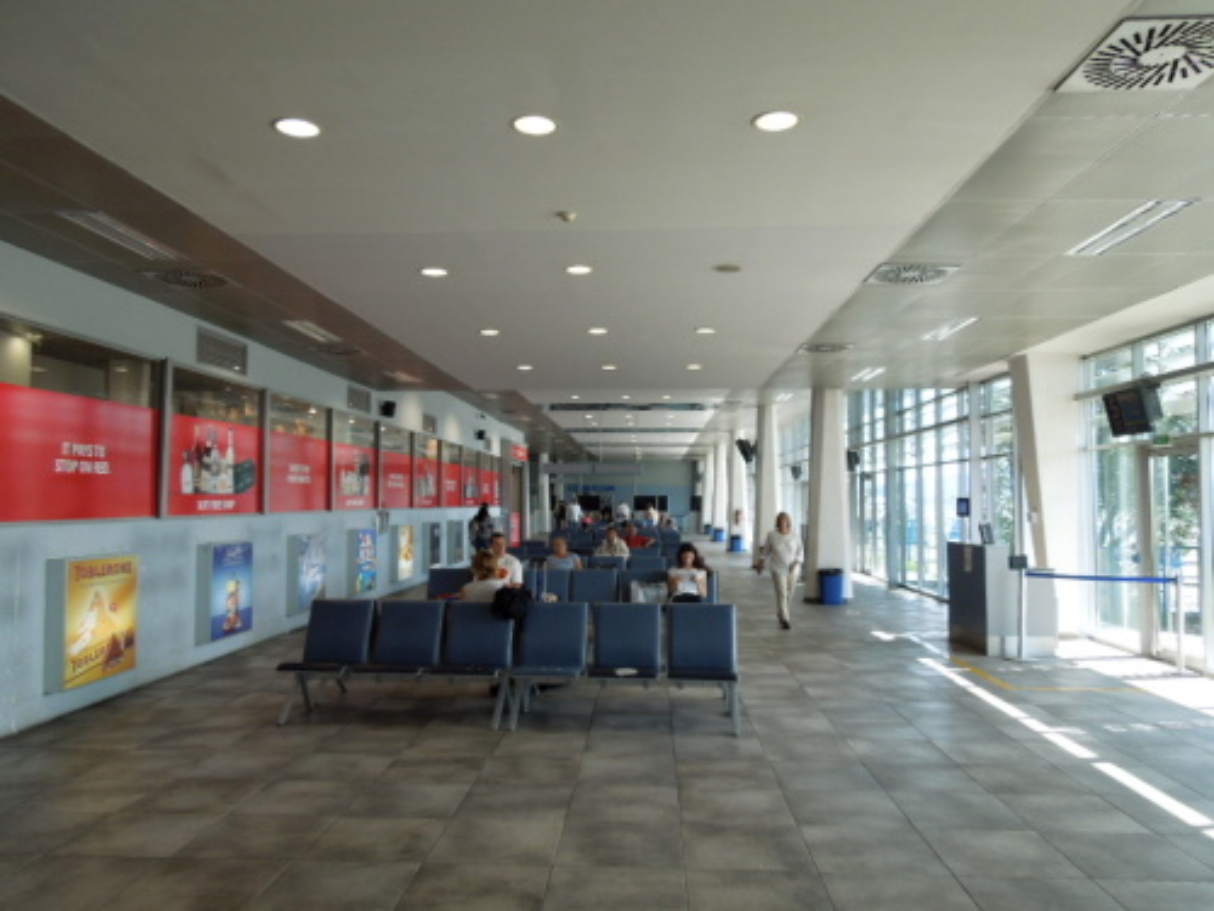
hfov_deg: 69.4
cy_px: 456
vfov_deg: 54.9
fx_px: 877
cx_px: 607
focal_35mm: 25
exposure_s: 1/50
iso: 100
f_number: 3.3
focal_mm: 4.5
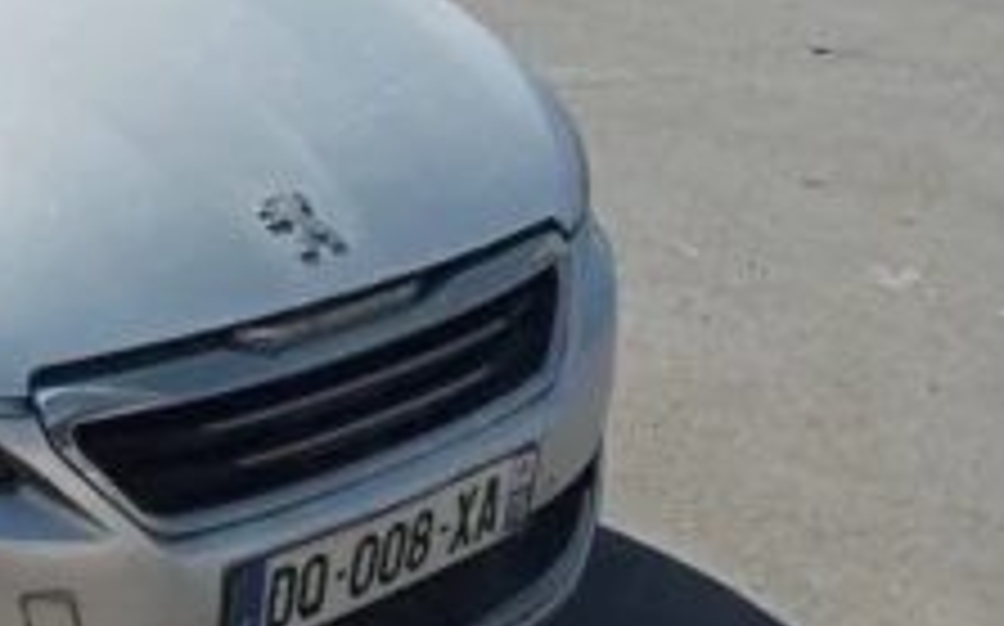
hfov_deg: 23.0
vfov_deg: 16.2
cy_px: 212
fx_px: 2187
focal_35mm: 80
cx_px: -293
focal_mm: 3.46
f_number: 2.2
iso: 102
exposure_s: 1/1420
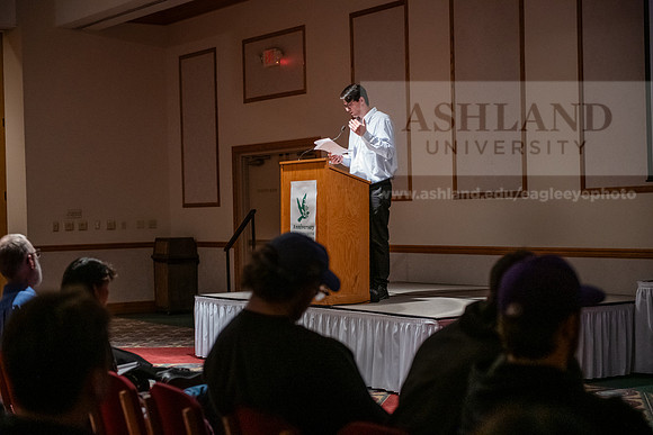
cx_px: 326
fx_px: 1270
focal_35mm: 70
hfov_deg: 28.8
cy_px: 218
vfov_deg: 19.5
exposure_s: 1/160
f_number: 3.2
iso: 4000
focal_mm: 70
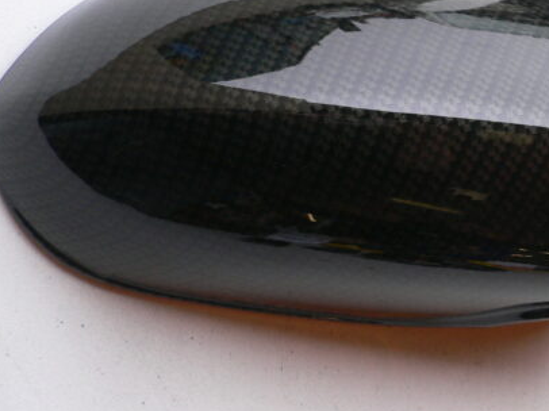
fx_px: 1094
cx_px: 534
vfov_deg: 21.3
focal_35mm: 69
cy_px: 184
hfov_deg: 26.8
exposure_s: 1/100
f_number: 2.8
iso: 80
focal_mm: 5.8
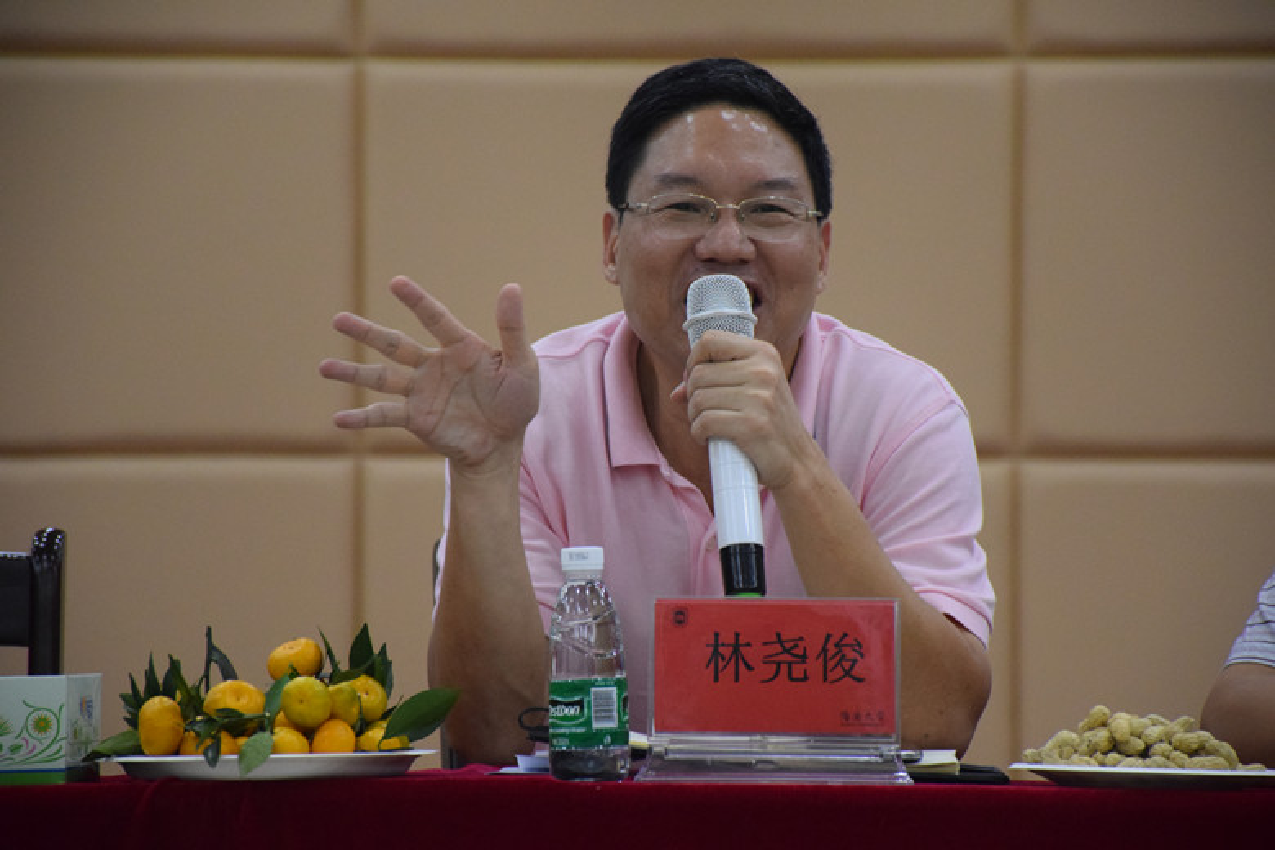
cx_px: 638
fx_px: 7437
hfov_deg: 9.8
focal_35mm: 210
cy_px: 425
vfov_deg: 6.5
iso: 3200
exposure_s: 1/100
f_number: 5.6
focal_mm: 140
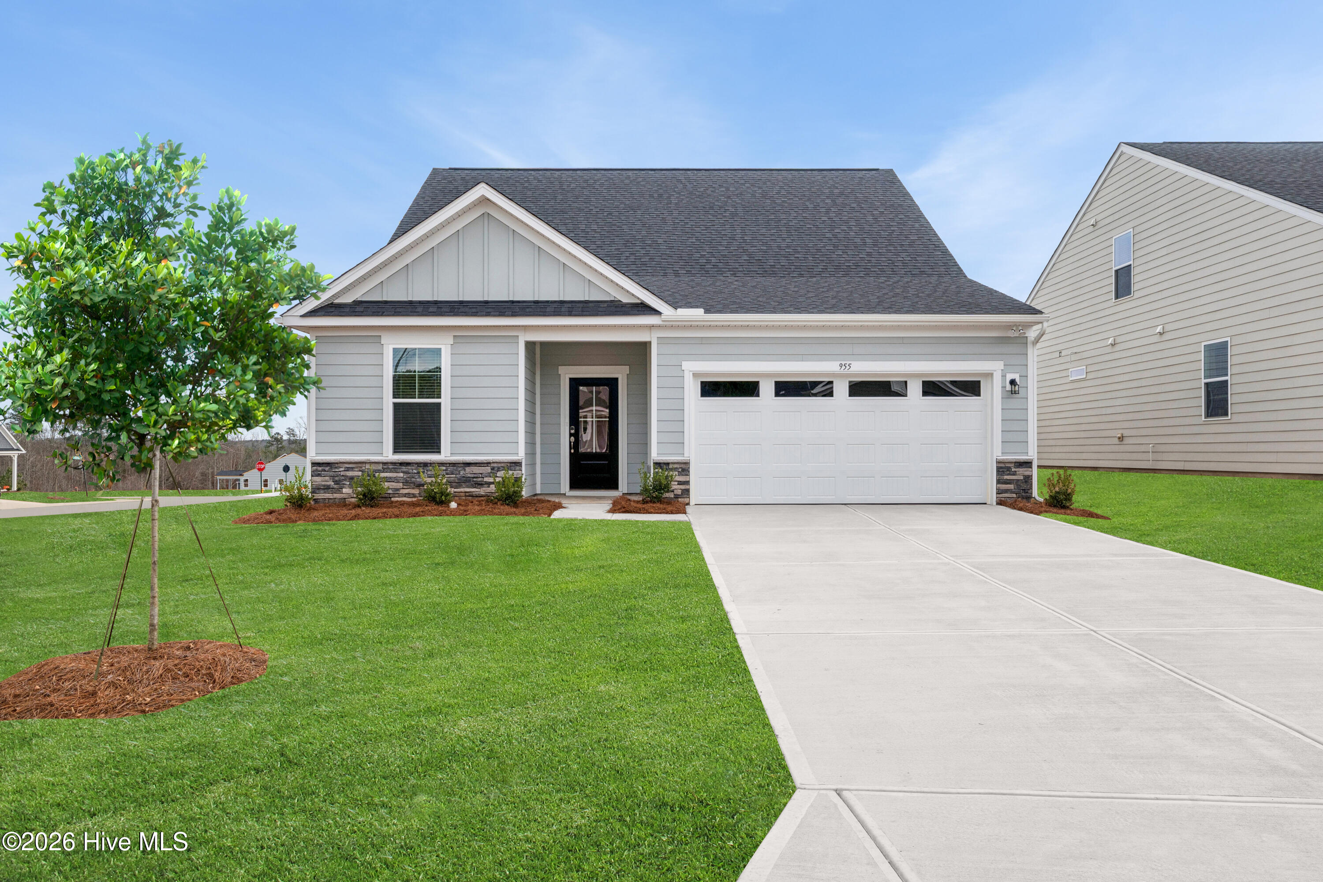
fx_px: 919
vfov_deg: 51.3
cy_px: 441
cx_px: 662
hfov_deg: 71.5
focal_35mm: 25
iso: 400
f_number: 8
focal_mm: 25
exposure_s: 1/640
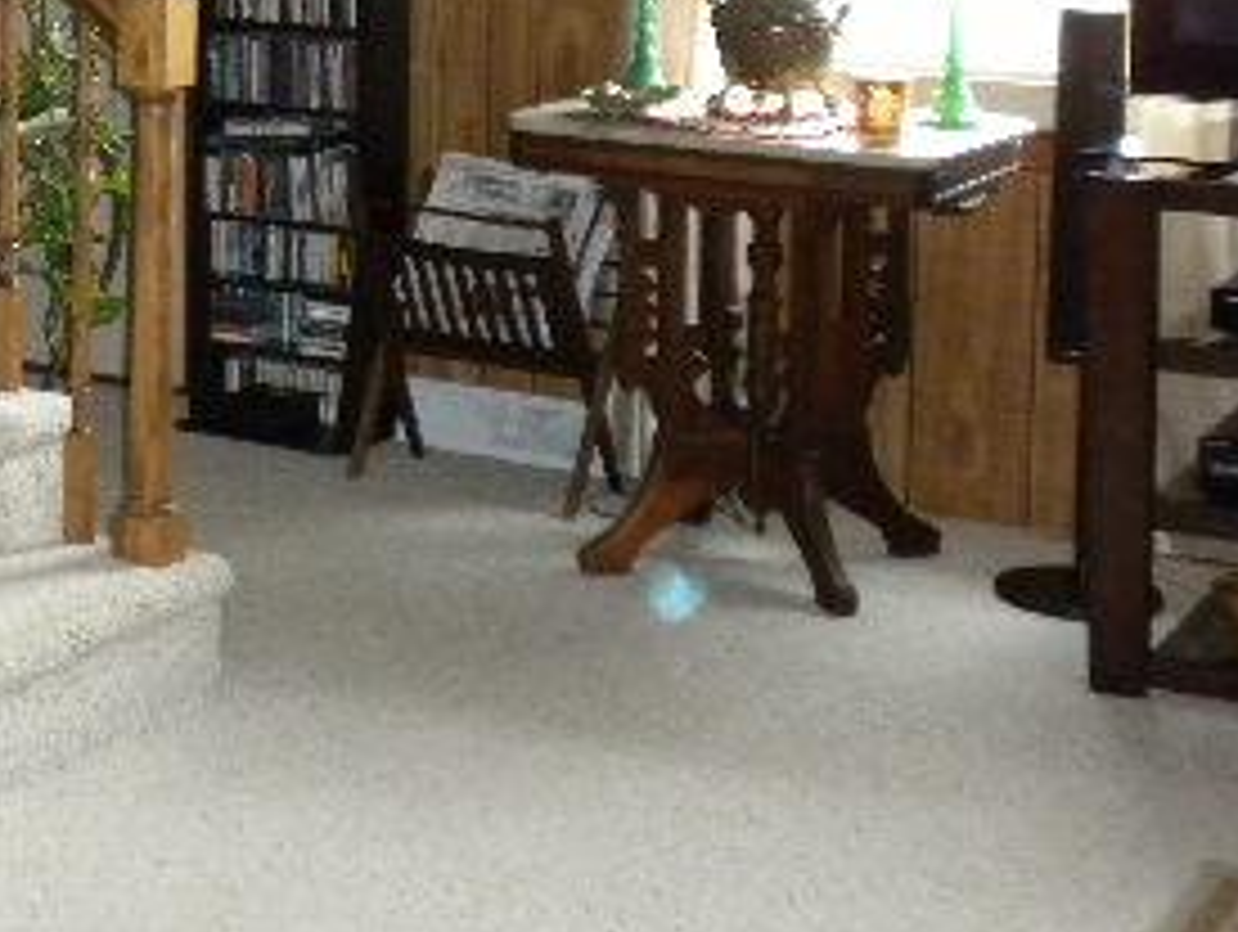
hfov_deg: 21.8
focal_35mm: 86
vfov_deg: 16.7
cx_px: -45
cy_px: -59
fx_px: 3080
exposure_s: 1/30
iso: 400
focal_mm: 6.6
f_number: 3.5
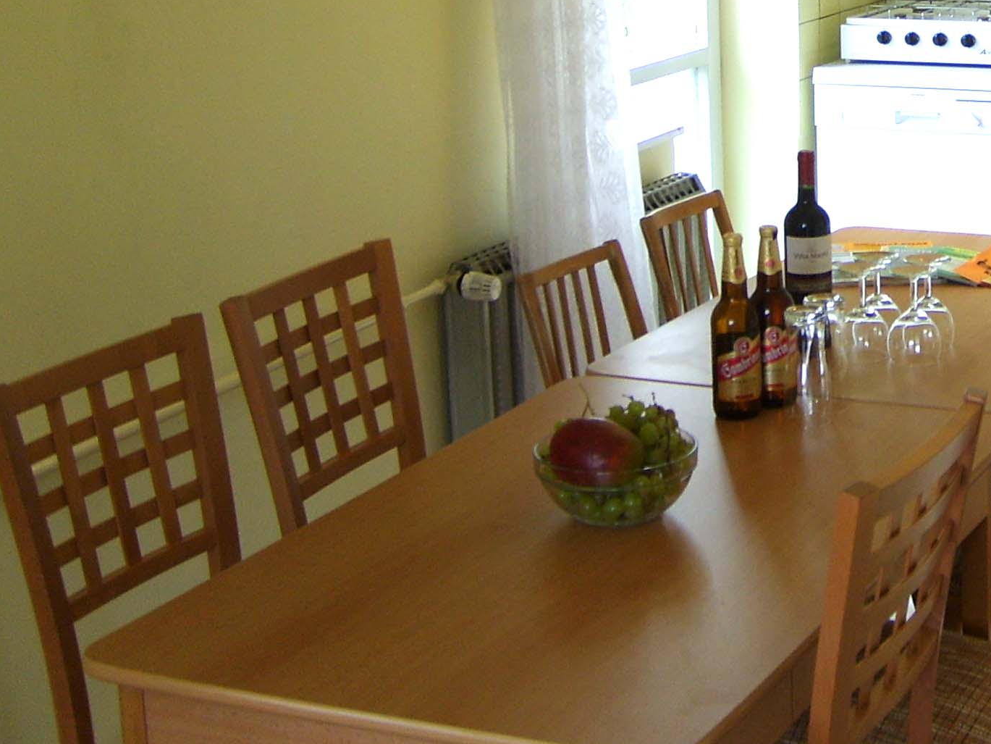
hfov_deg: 25.8
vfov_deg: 20.0
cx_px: 960
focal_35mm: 72
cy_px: 54
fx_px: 2061
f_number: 2.8
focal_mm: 5.8
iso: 50
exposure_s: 1/90
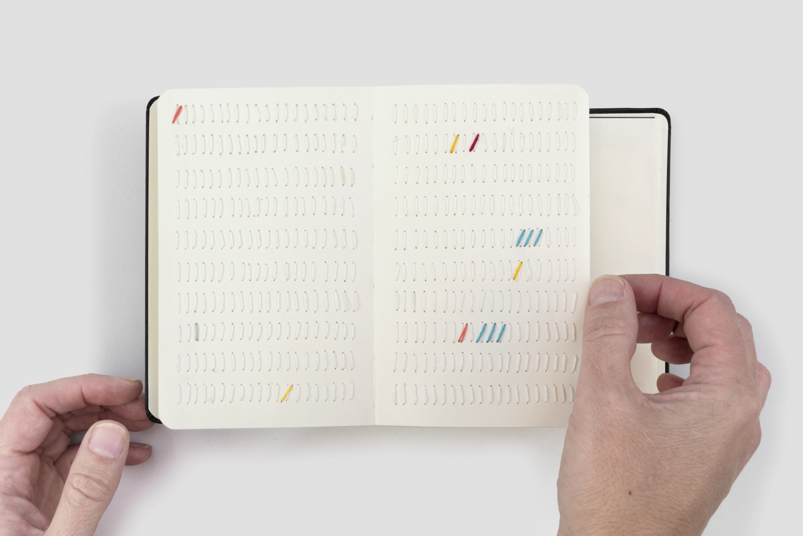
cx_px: 402
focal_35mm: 43
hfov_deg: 45.4
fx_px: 959
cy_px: 268
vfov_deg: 31.2
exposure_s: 1/15
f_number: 22
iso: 200
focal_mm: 43
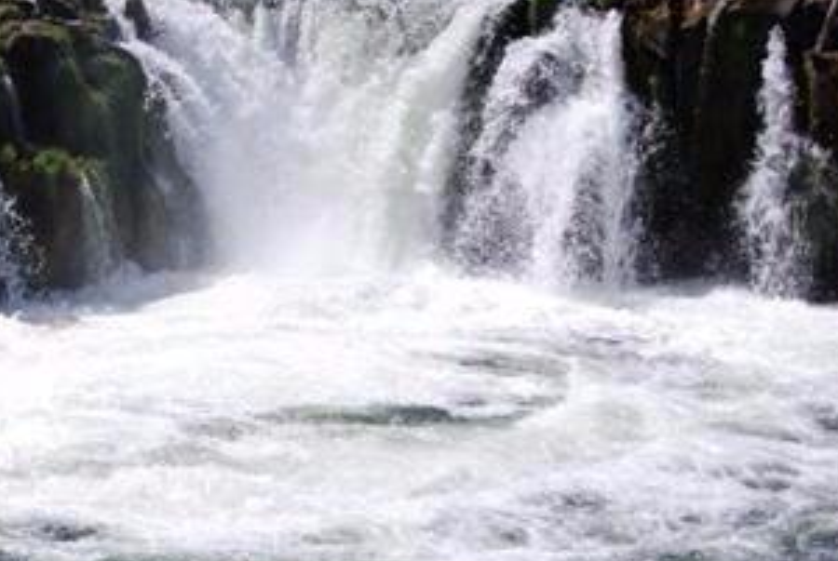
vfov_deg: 12.3
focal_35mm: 111
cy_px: 331
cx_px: -15
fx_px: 2594
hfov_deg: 17.9
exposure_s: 1/1000
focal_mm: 29
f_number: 4.2
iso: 100
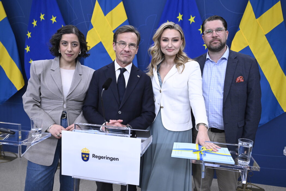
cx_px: 143
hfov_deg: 61.9
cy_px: 96
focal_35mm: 30
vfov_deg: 43.6
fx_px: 238
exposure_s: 1/400
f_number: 4.5
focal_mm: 30
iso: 3200
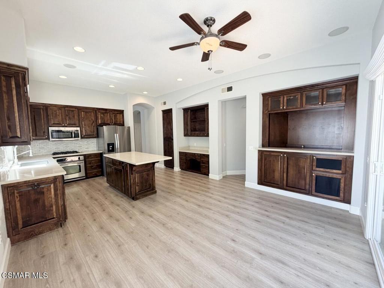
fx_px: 155
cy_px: 144
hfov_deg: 102.1
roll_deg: +1.3
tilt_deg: -5.2
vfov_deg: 85.7
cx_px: 192
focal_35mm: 14
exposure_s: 1/120
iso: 125
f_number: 2.2
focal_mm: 2.22
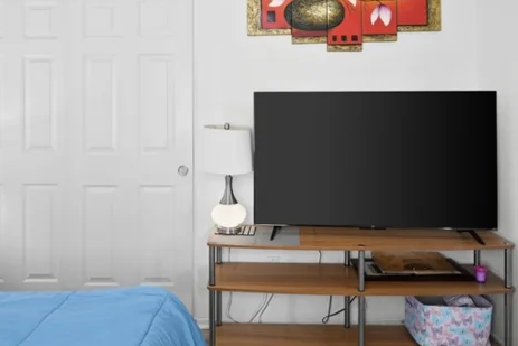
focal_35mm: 29
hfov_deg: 63.6
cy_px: 124
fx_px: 417
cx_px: 254
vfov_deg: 44.5
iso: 500
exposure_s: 1/15
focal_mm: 16
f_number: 4
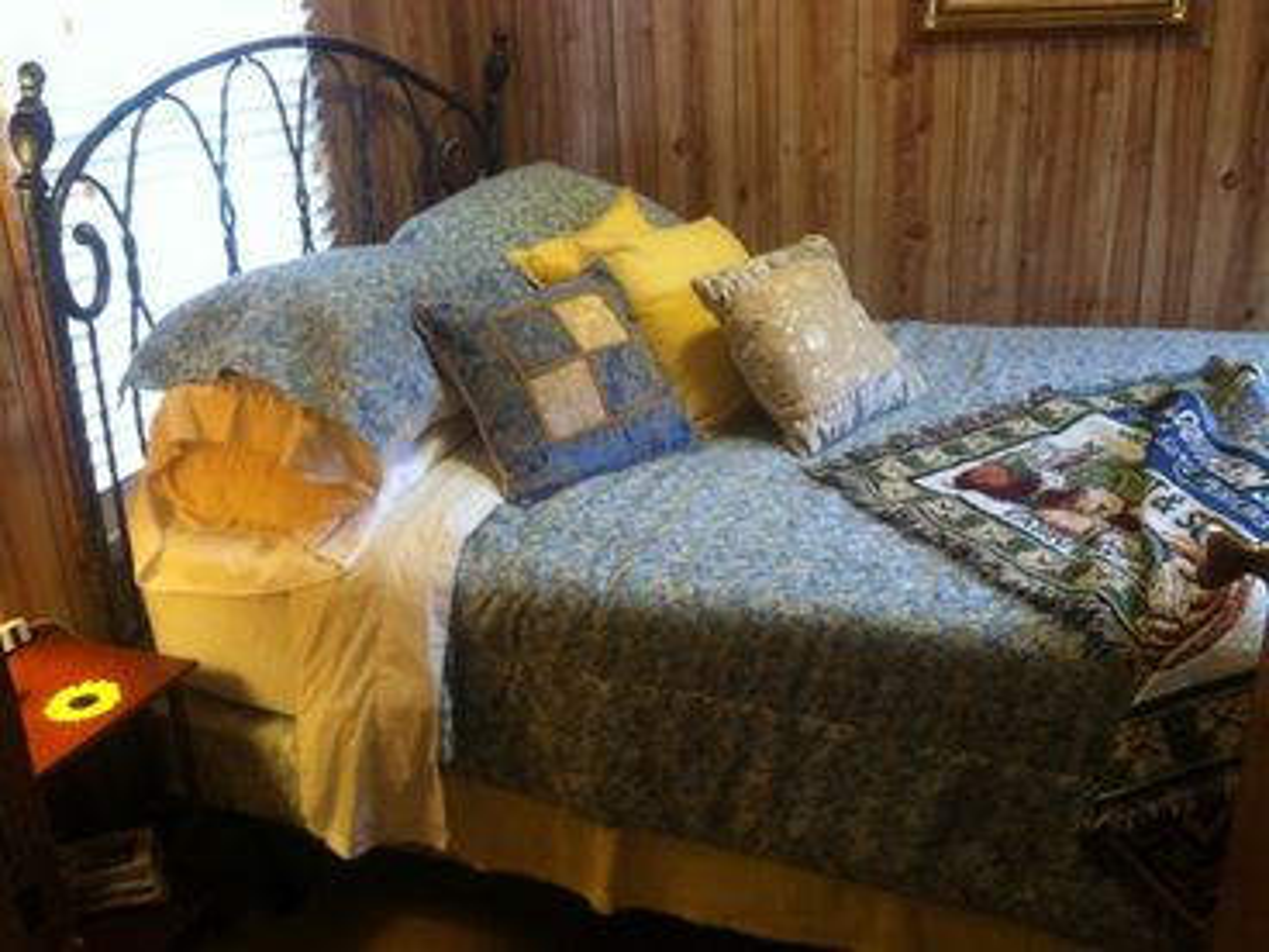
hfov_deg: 52.6
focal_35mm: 35
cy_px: 476
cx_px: 634
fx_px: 1283
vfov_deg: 40.7
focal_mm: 3.85
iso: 320
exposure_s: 1/15
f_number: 2.8
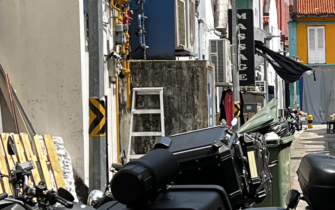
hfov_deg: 14.5
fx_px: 1296
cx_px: 343
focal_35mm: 142
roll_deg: +1.5
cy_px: 103
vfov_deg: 9.2
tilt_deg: +0.0
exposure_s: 1/4444
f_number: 1.5
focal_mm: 5.7
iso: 50
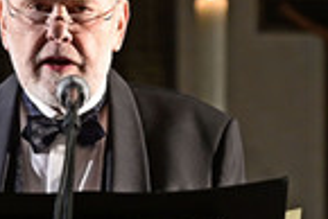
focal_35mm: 419
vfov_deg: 3.3
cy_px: 210
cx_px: 71
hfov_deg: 4.9
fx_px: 3821
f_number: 2.8
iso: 1600
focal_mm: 135
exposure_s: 1/200
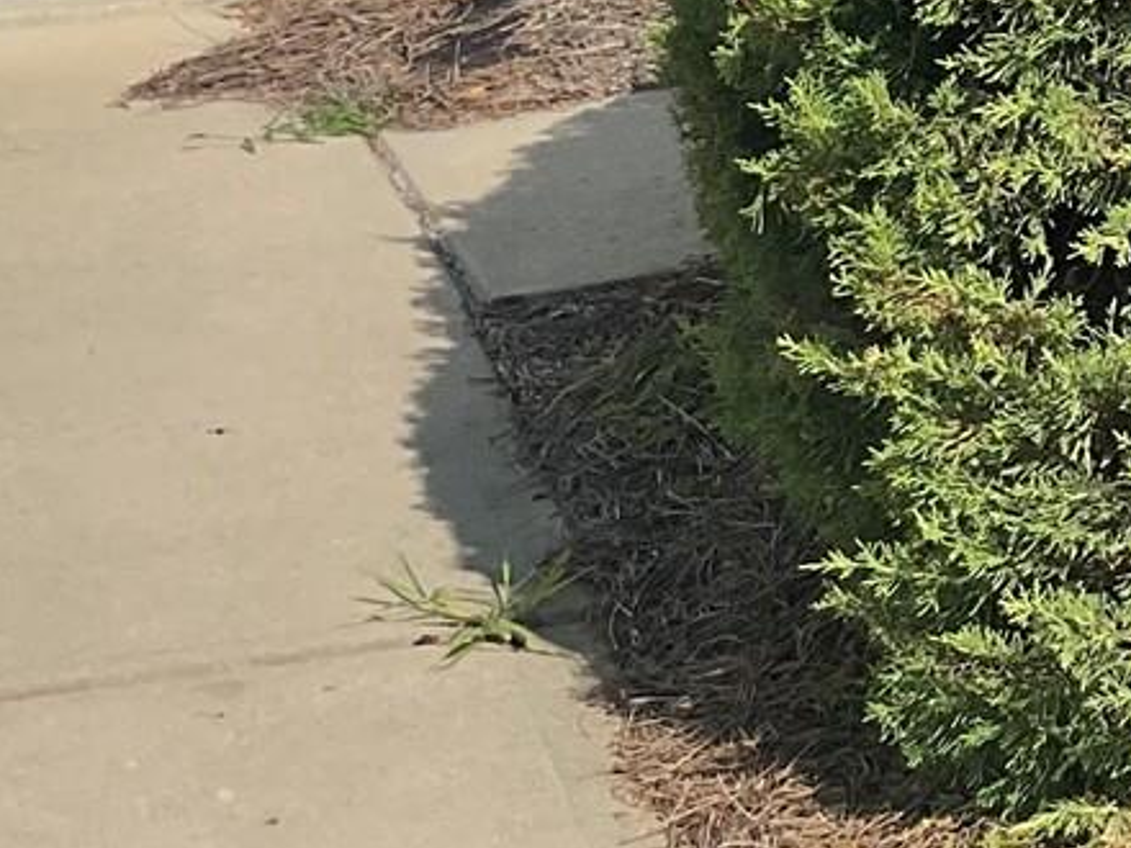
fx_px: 4411
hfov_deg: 13.0
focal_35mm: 135
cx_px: 2115
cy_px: -529
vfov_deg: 10.5
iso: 16
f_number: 1.8
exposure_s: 1/2427
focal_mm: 3
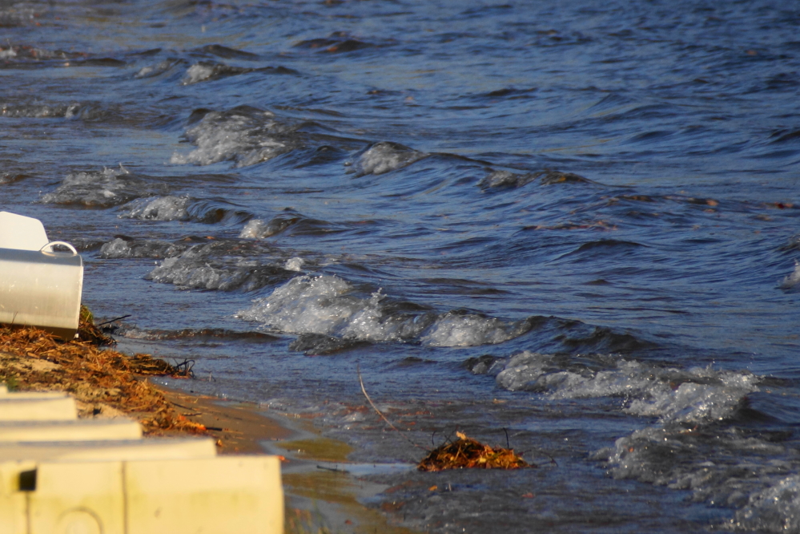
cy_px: 267
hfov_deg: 5.5
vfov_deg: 3.7
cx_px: 400
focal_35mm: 375
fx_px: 8333
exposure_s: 1/400
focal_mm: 250
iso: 200
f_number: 6.3
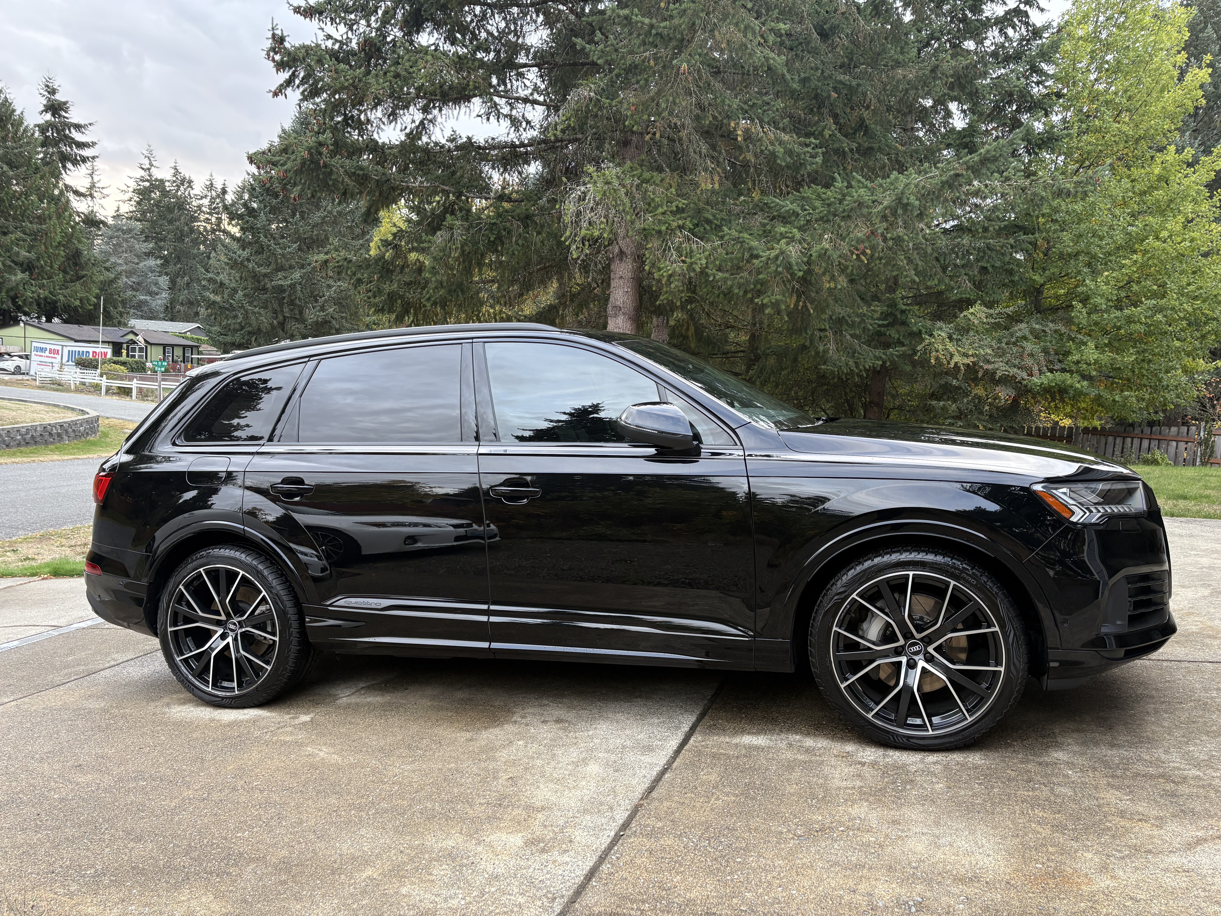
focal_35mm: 26
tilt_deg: -5.3
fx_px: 917
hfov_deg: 67.3
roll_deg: -2.9
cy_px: 458
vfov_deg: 53.1
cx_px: 610
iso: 125
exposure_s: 1/75
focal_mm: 5.96
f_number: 1.6
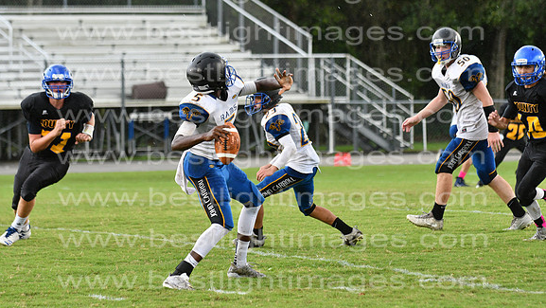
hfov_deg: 9.8
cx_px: 273
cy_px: 137
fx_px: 3201
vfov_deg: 5.5
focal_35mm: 221
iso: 1000
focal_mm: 140
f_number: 3.5
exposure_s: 1/800
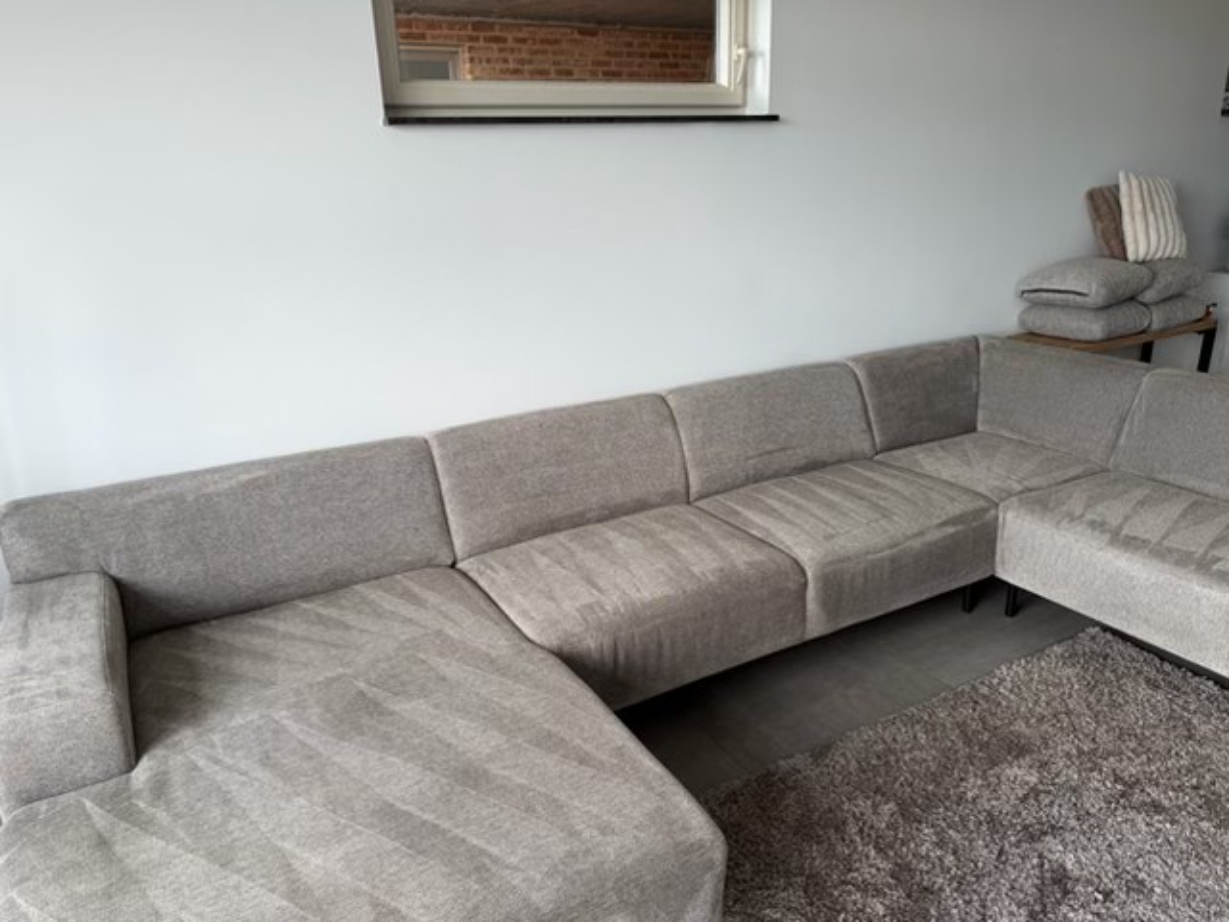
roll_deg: +2.0
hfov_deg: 71.6
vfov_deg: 56.8
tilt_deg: -18.3
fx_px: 852
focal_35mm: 24
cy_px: 461
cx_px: 614
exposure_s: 1/121
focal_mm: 6.76
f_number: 1.78
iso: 80
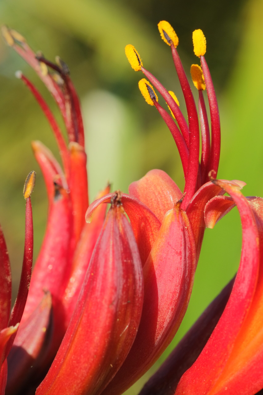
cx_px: 132
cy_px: 198
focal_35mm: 90
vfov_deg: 22.6
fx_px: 986
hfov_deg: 15.2
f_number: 11
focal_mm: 60
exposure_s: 1/170
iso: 800
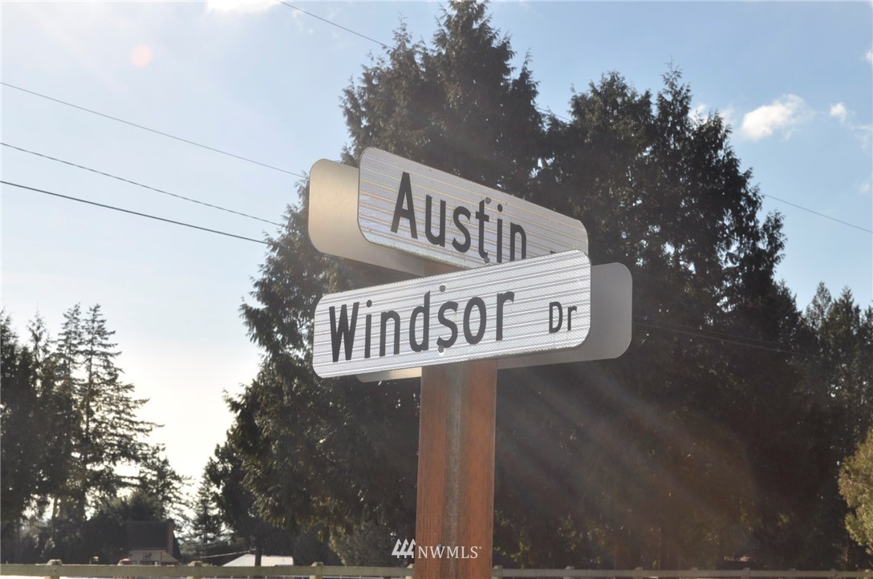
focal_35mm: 57
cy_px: 290
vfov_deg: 23.7
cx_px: 436
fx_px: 1380
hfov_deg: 35.1
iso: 200
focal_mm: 38
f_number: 13
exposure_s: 1/200
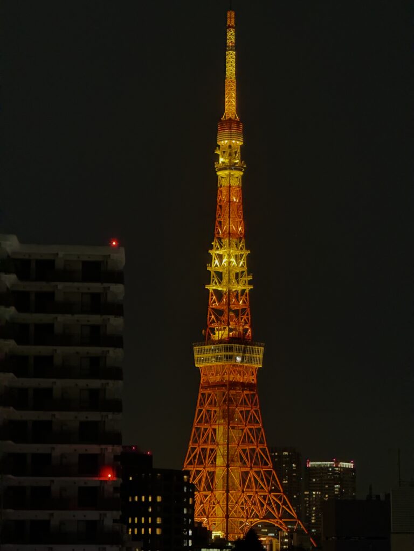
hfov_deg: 12.3
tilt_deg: +8.0
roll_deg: -0.4
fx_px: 1914
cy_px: 276
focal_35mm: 120
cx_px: 207
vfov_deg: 16.4
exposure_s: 1/33
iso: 1250
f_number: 2.8
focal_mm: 15.66
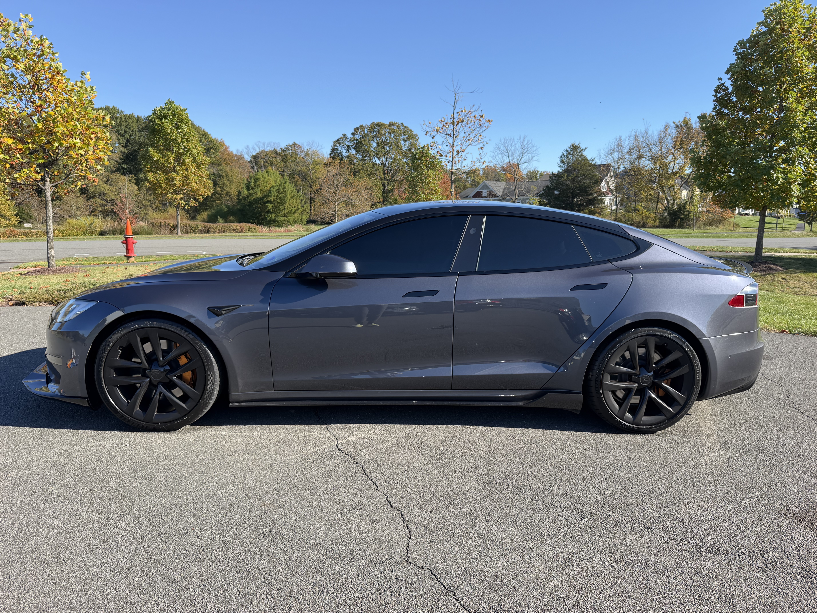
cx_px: 408
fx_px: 566
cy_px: 306
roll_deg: +0.7
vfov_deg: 56.8
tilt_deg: -9.3
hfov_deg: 71.6
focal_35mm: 24
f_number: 1.78
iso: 100
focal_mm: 6.76
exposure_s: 1/1553
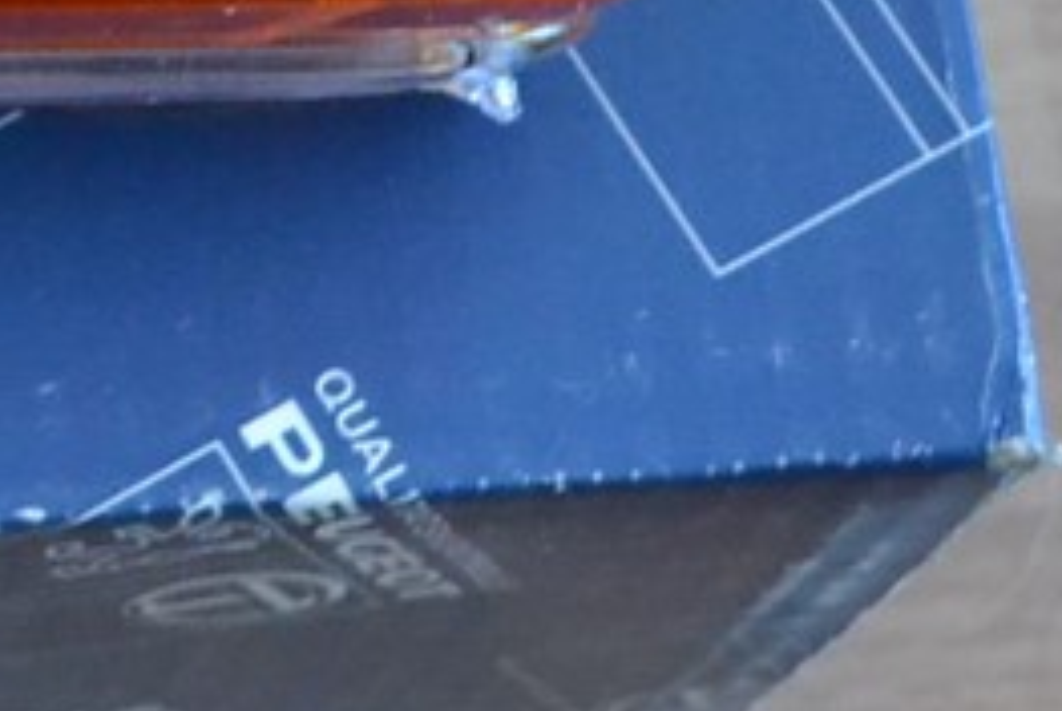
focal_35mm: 200
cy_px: -331
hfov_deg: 9.7
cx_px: -896
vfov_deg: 6.8
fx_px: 5906
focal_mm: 26
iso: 3200
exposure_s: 1/8
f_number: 4.2
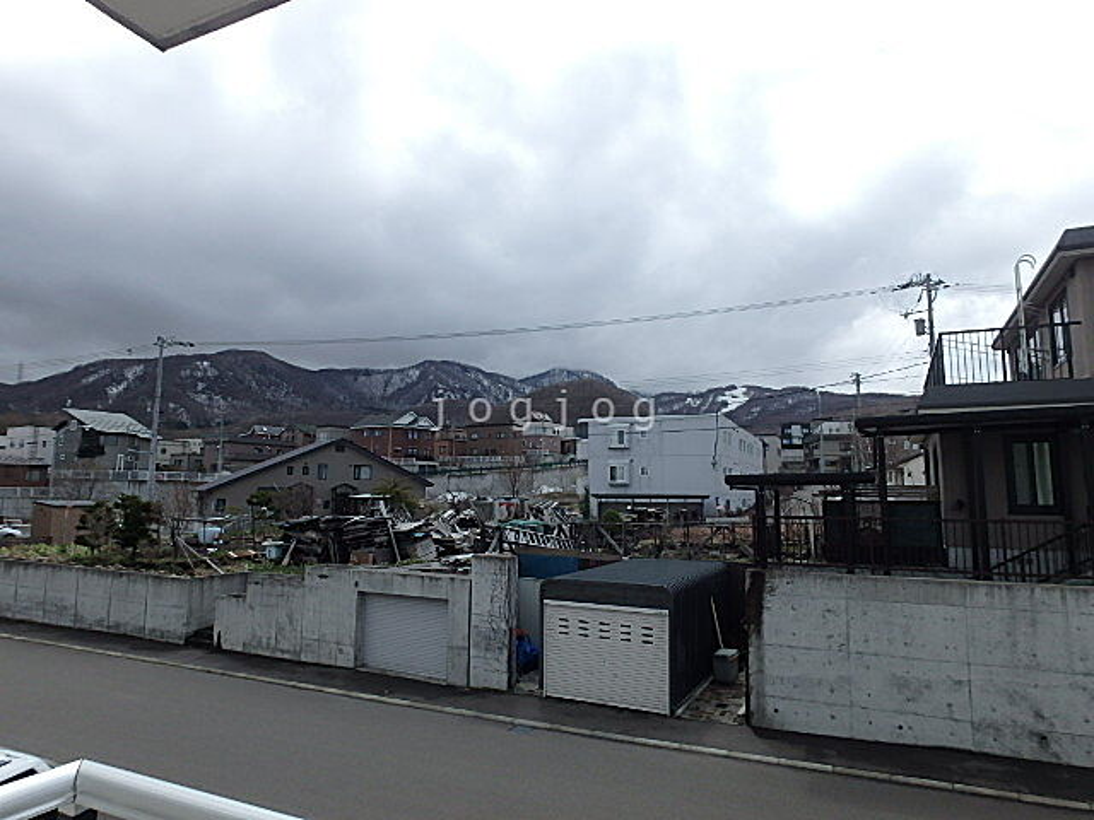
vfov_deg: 63.4
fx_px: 664
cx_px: 547
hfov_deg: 79.0
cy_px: 410
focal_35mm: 21
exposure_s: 1/640
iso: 125
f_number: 6
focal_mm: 3.7
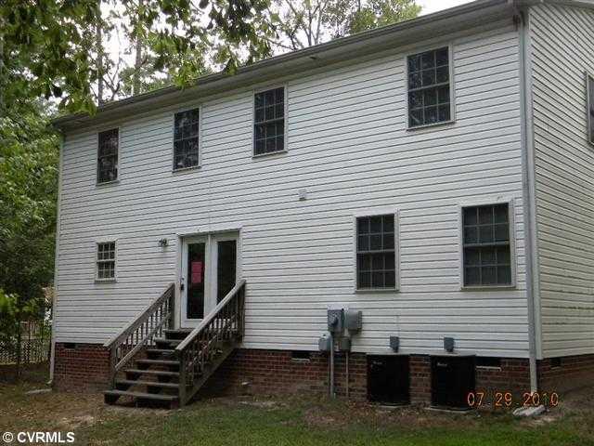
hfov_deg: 45.8
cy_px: 223
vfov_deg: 35.1
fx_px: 704
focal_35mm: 41
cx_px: 297
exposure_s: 1/390
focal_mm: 7.3
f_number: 3.8
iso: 400
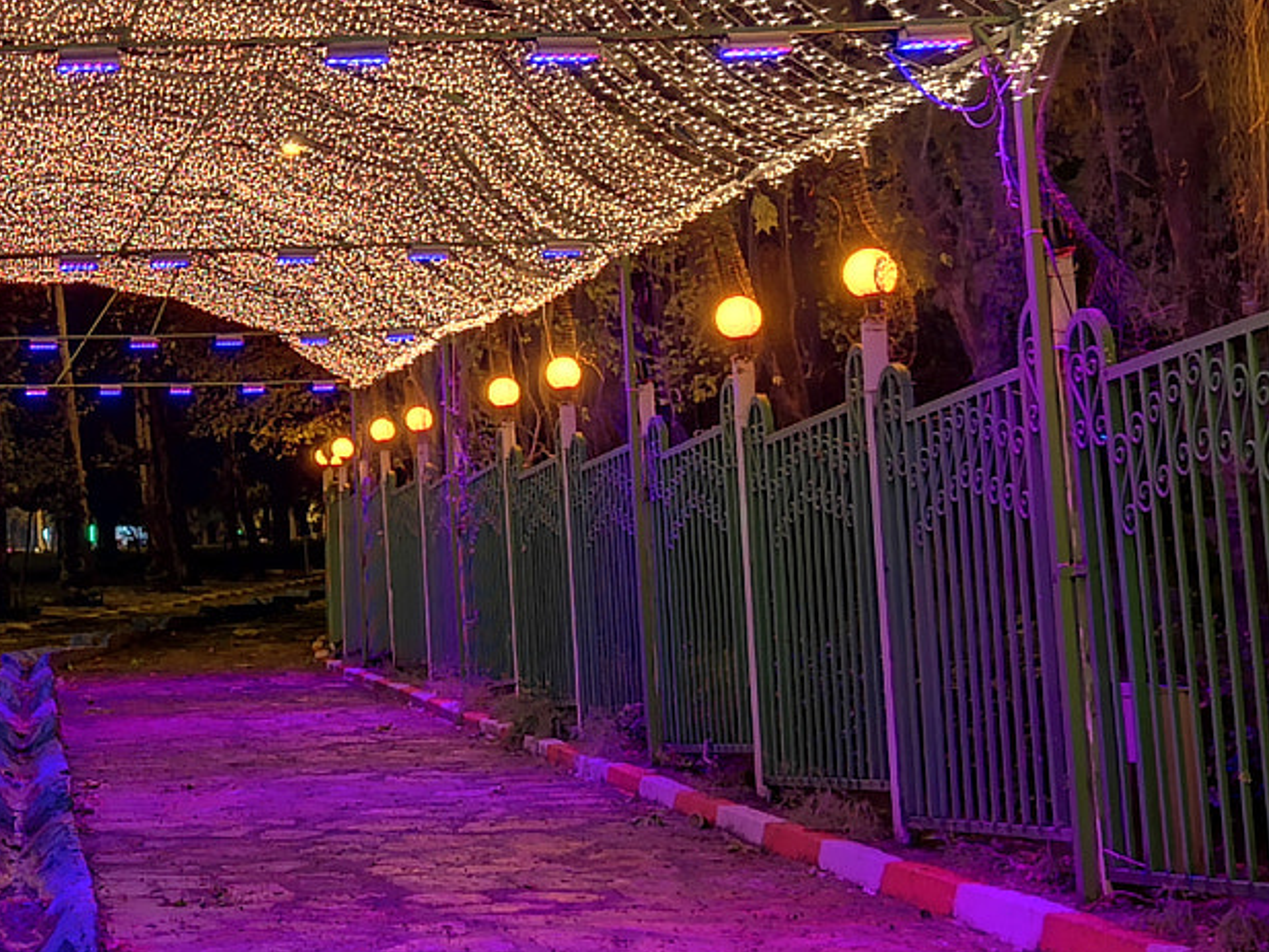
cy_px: 323
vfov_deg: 20.9
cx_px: -14
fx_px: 2567
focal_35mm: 70
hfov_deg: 26.2
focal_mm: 3.95
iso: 100
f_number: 1.6
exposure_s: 9
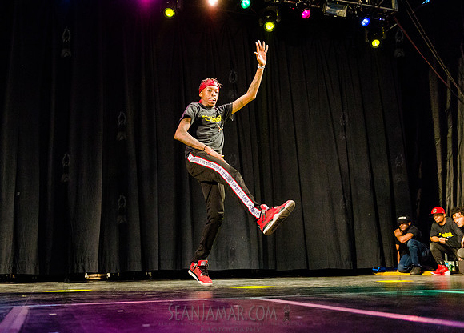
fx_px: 473
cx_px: 198
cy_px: 178
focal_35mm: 36
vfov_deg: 38.8
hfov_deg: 52.1
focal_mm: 32
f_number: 2.8
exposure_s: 1/1250
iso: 4000
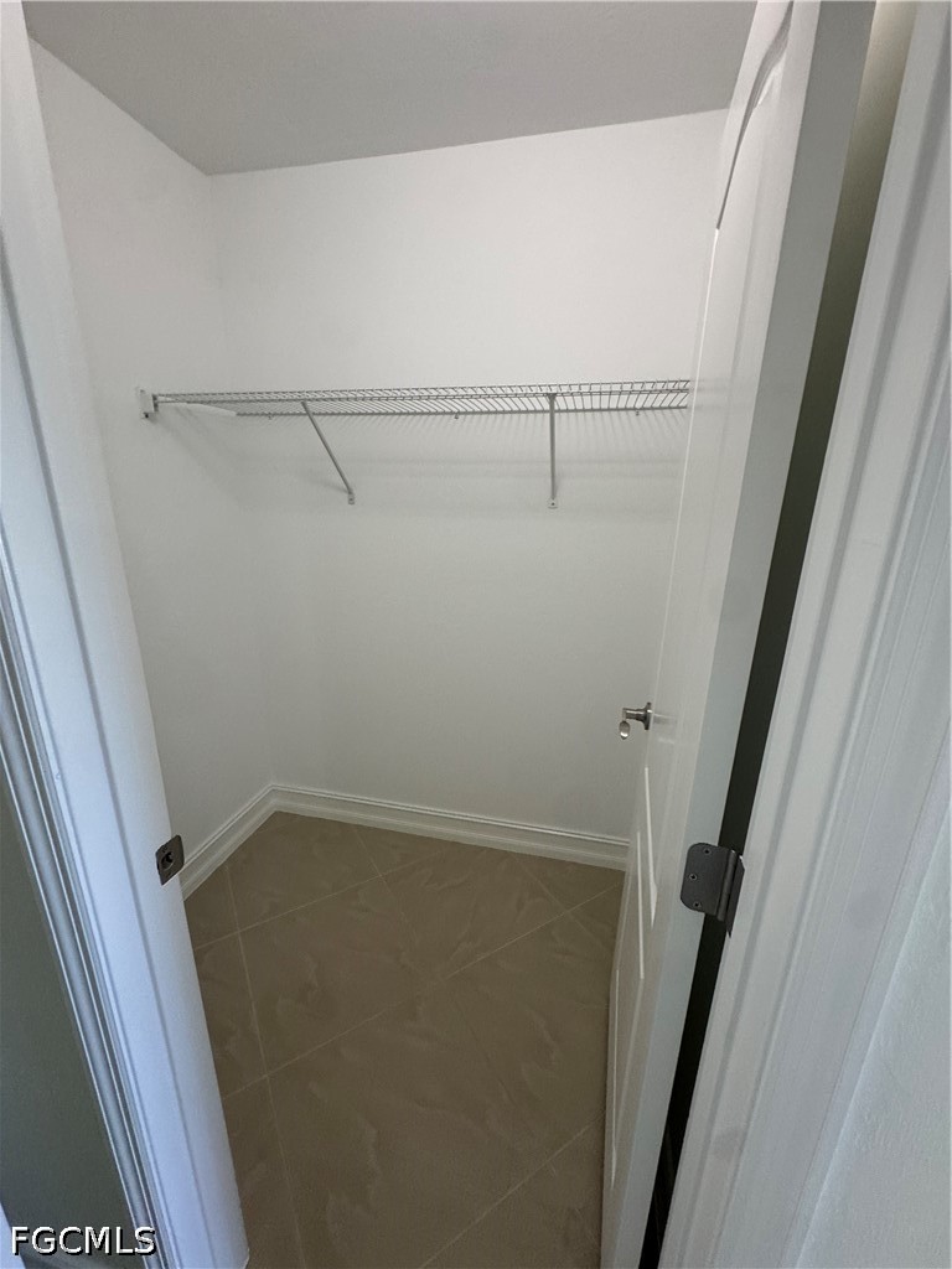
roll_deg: -0.7
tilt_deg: -14.3
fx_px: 513
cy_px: 634
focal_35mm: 14
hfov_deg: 85.7
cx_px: 476
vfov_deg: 102.1
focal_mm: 2.22
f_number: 2.2
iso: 160
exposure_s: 1/60
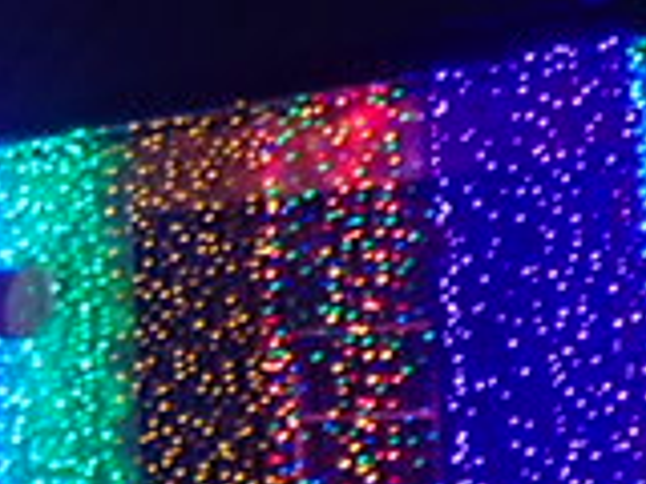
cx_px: -335
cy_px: 157
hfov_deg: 15.1
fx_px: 2239
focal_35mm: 120
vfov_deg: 12.3
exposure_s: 1/20
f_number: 2.3
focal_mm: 5.5
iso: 800
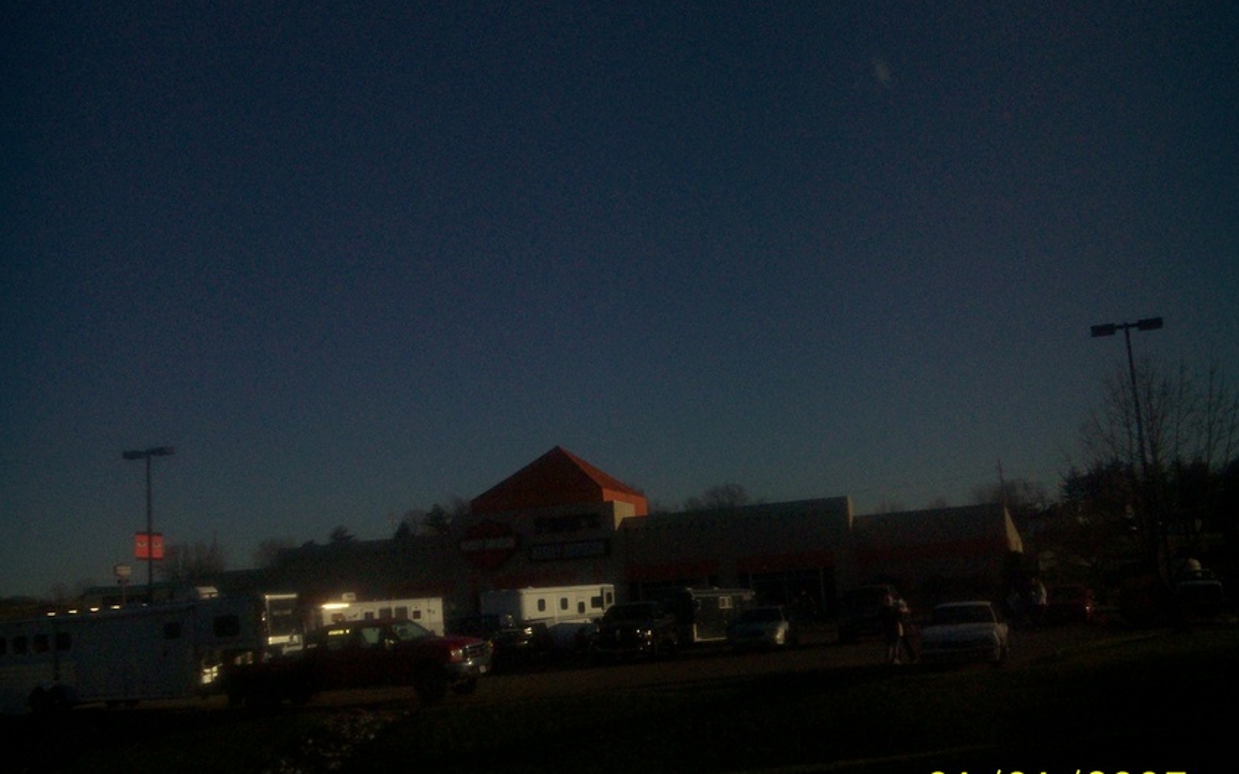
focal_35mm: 39
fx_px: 1317
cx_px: 619
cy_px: 444
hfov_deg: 50.4
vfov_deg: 32.7
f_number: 4.5
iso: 100
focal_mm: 5.9
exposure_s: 1/2000
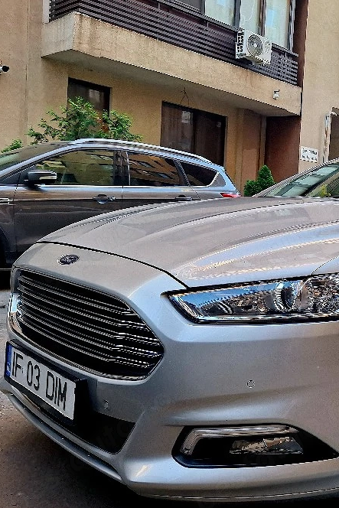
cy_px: 261
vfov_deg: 53.1
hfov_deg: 33.8
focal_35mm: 36
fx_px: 508
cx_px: 337
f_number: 1.8
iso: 40
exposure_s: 1/222
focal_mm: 5.54
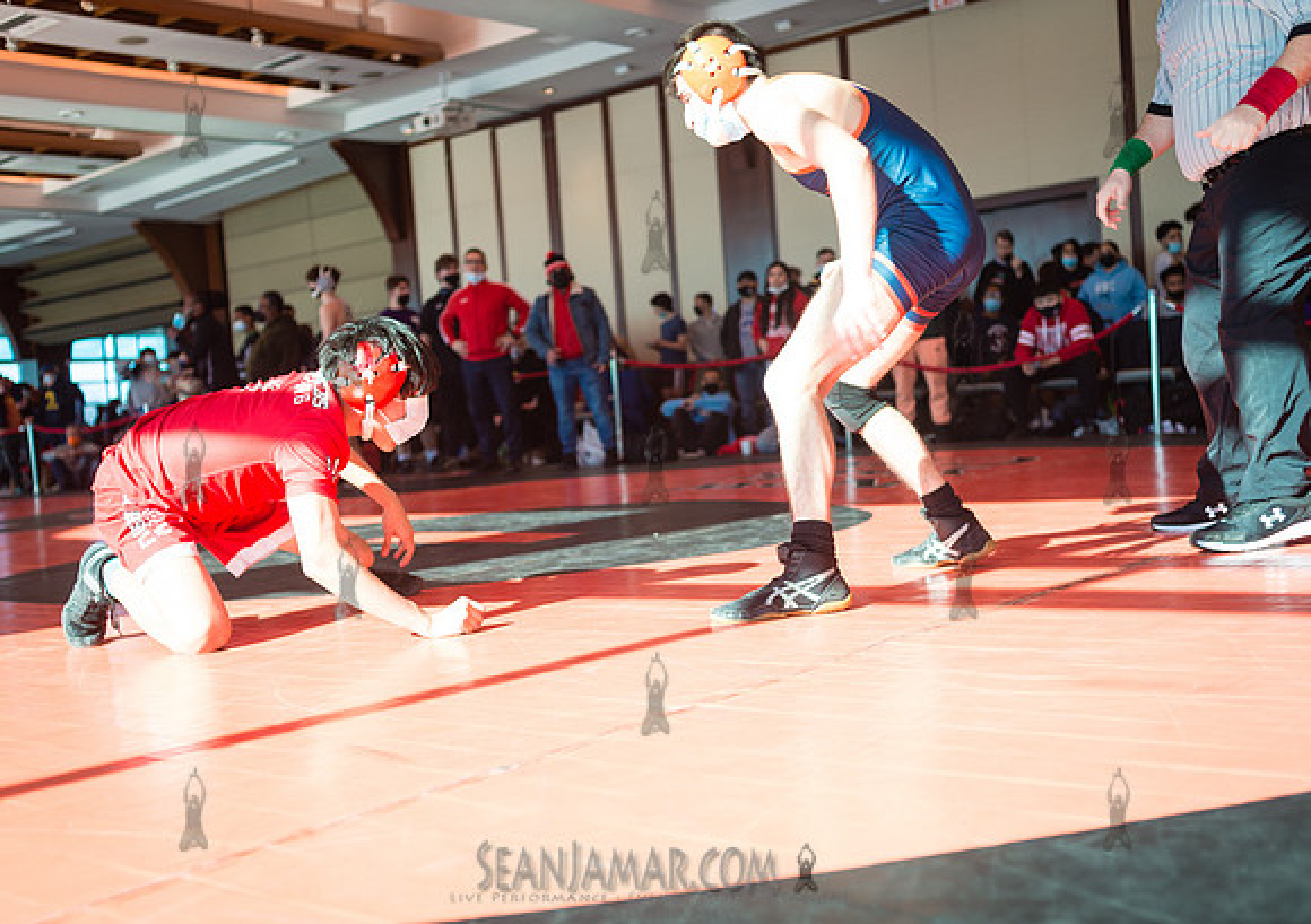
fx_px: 1481
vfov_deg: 34.7
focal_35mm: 40
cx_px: 656
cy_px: 486
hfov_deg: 47.7
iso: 400
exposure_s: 1/400
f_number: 3.2
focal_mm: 35
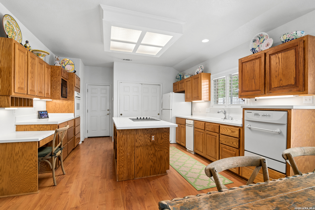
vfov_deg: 73.7
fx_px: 140
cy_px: 105
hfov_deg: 96.7
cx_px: 158
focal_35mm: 16
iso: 320
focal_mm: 11
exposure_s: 1/30
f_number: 8
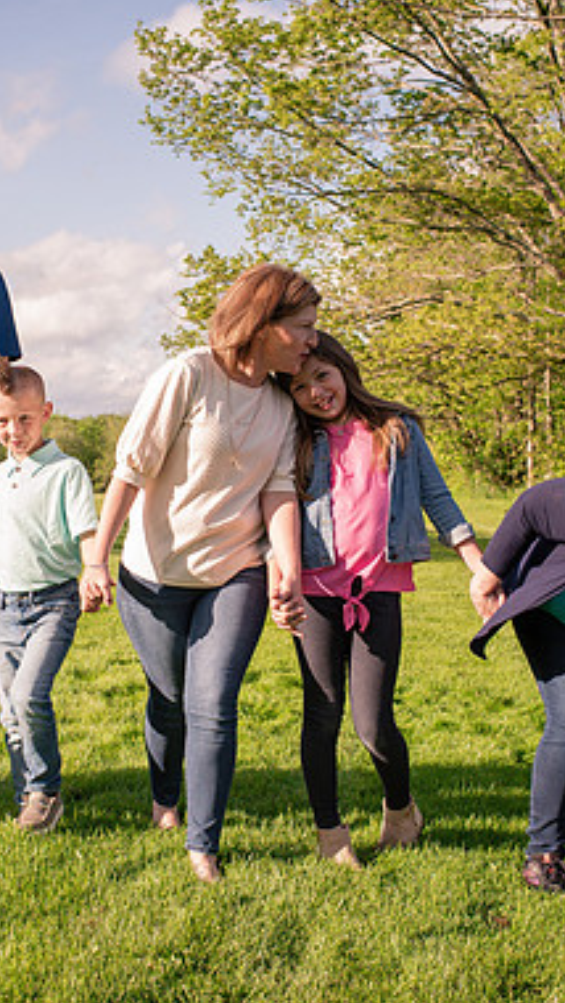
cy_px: 503
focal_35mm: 56
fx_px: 1490
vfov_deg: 37.2
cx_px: 214
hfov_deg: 21.4
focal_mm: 35
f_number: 5.6
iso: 800
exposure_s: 1/2000
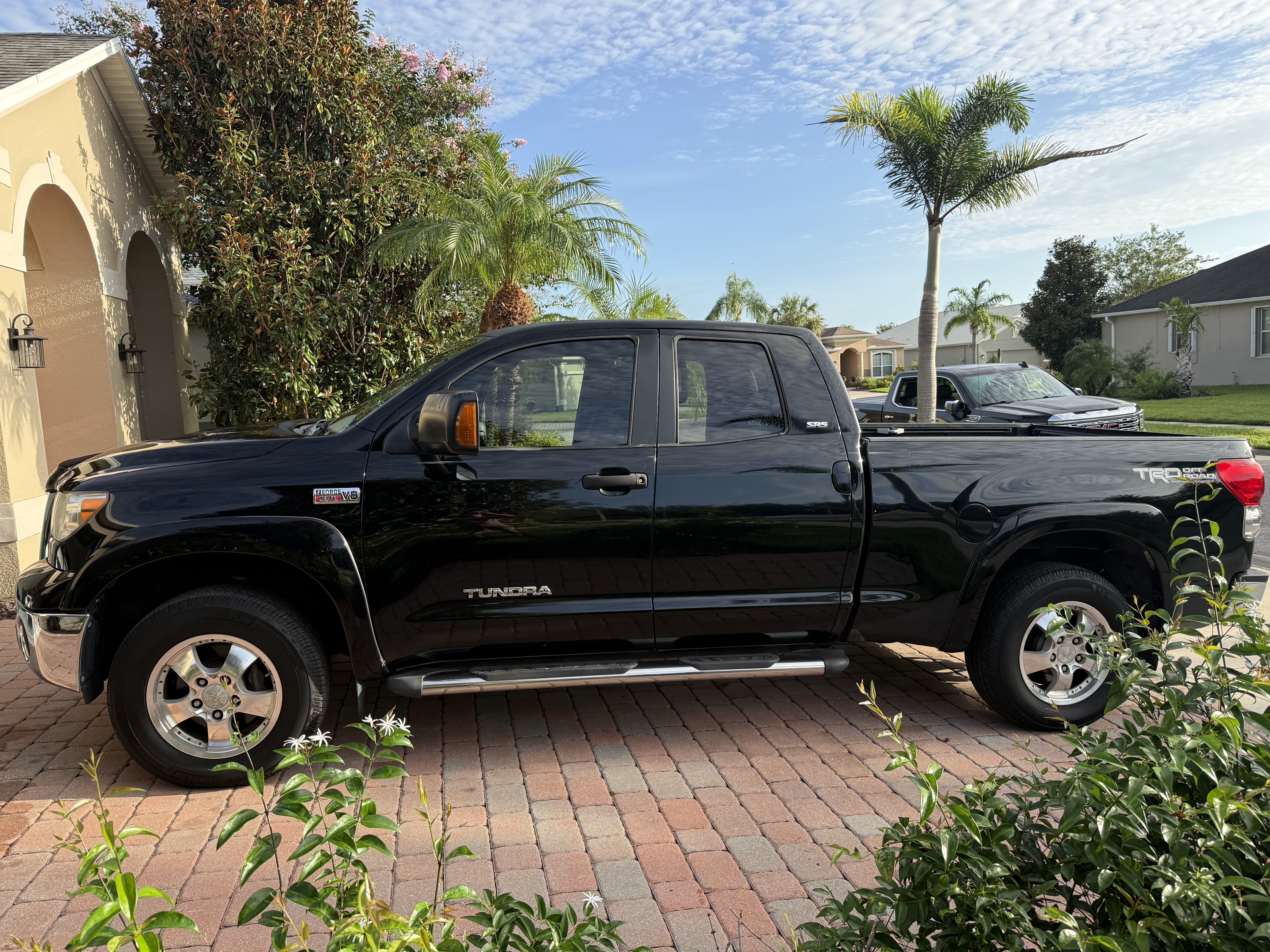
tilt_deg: -5.2
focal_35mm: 24
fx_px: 881
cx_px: 635
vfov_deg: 56.8
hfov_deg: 71.6
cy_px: 476
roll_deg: +4.7
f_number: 1.78
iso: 100
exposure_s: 1/1464
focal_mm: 6.76
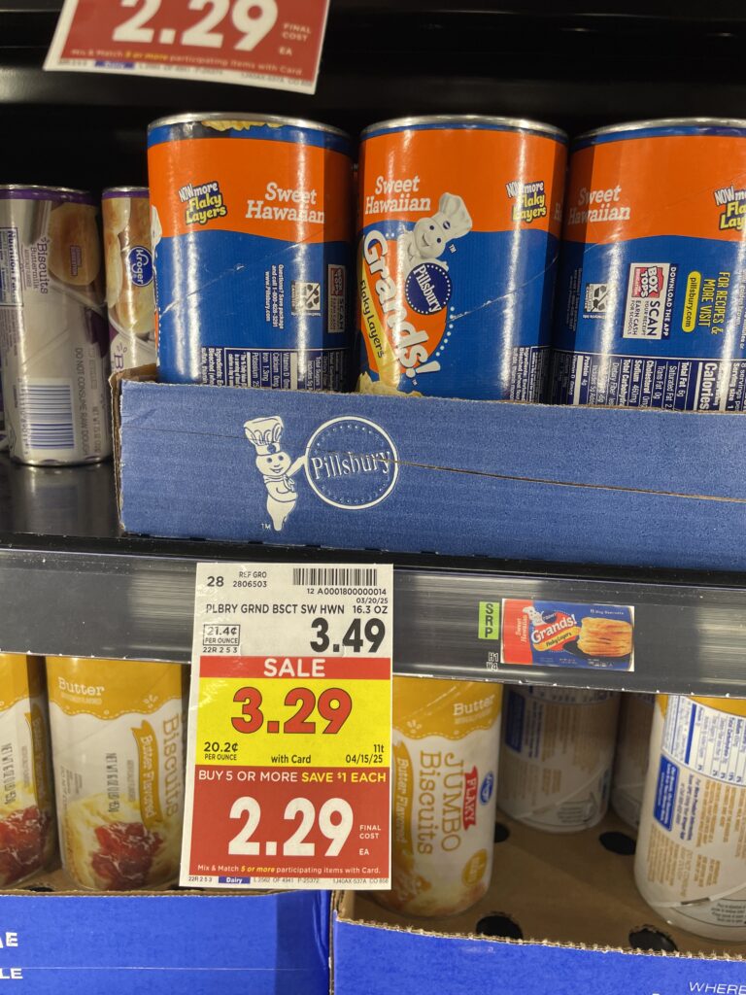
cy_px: 498
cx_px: 373
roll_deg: -1.2
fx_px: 747
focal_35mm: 26
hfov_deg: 53.1
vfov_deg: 67.3
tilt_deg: -13.2
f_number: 1.6
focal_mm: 4.2
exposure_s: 1/121
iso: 80
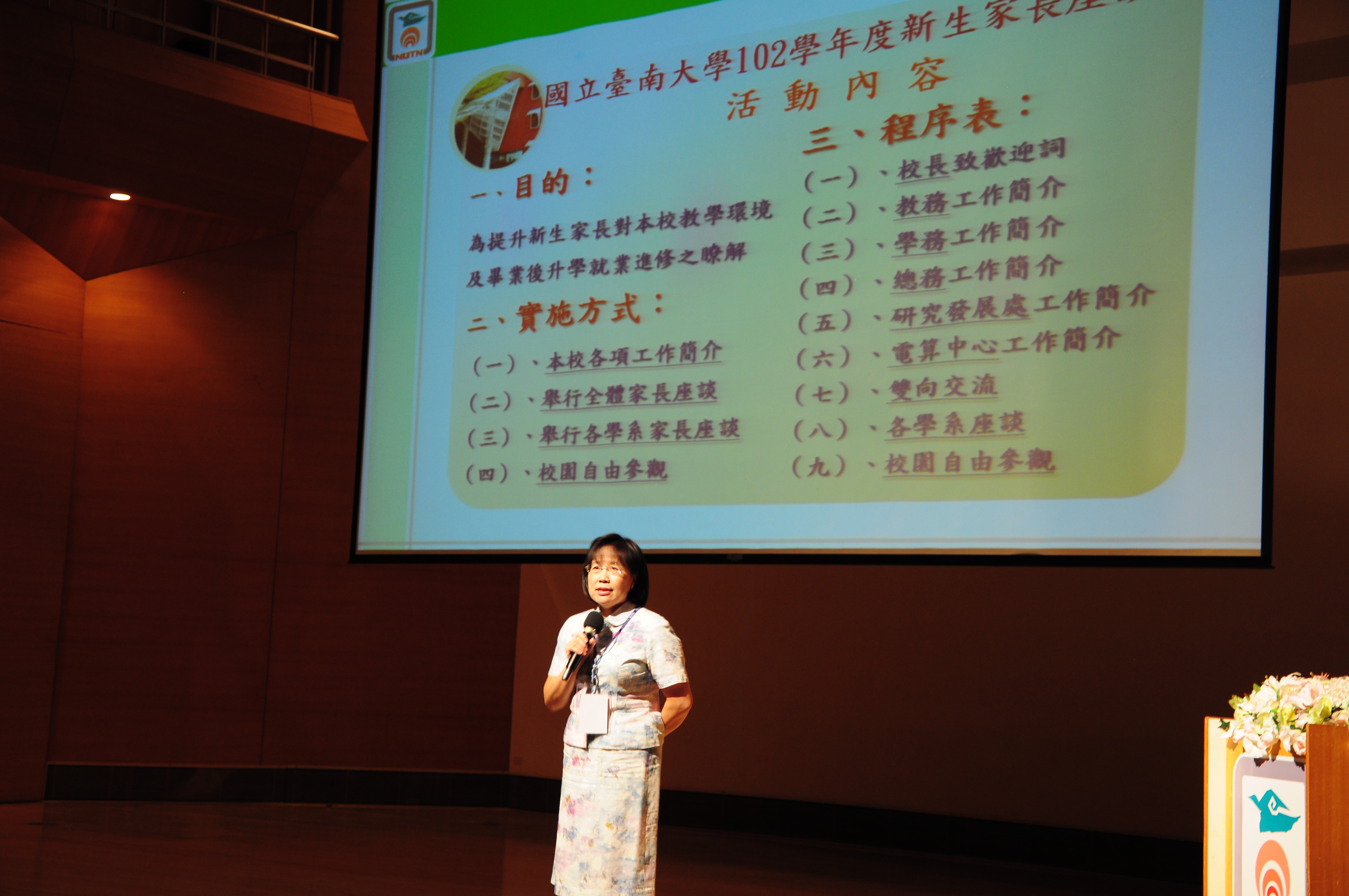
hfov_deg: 31.9
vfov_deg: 21.5
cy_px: 448
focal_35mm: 63
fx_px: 2358
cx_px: 674
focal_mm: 42
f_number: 4.8
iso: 400
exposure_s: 1/6
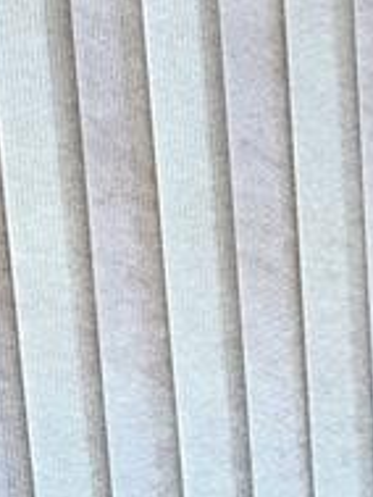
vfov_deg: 10.8
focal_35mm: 146
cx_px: 683
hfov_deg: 9.6
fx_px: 2095
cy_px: 1320
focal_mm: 6.3
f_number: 1.7
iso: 80
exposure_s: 1/120
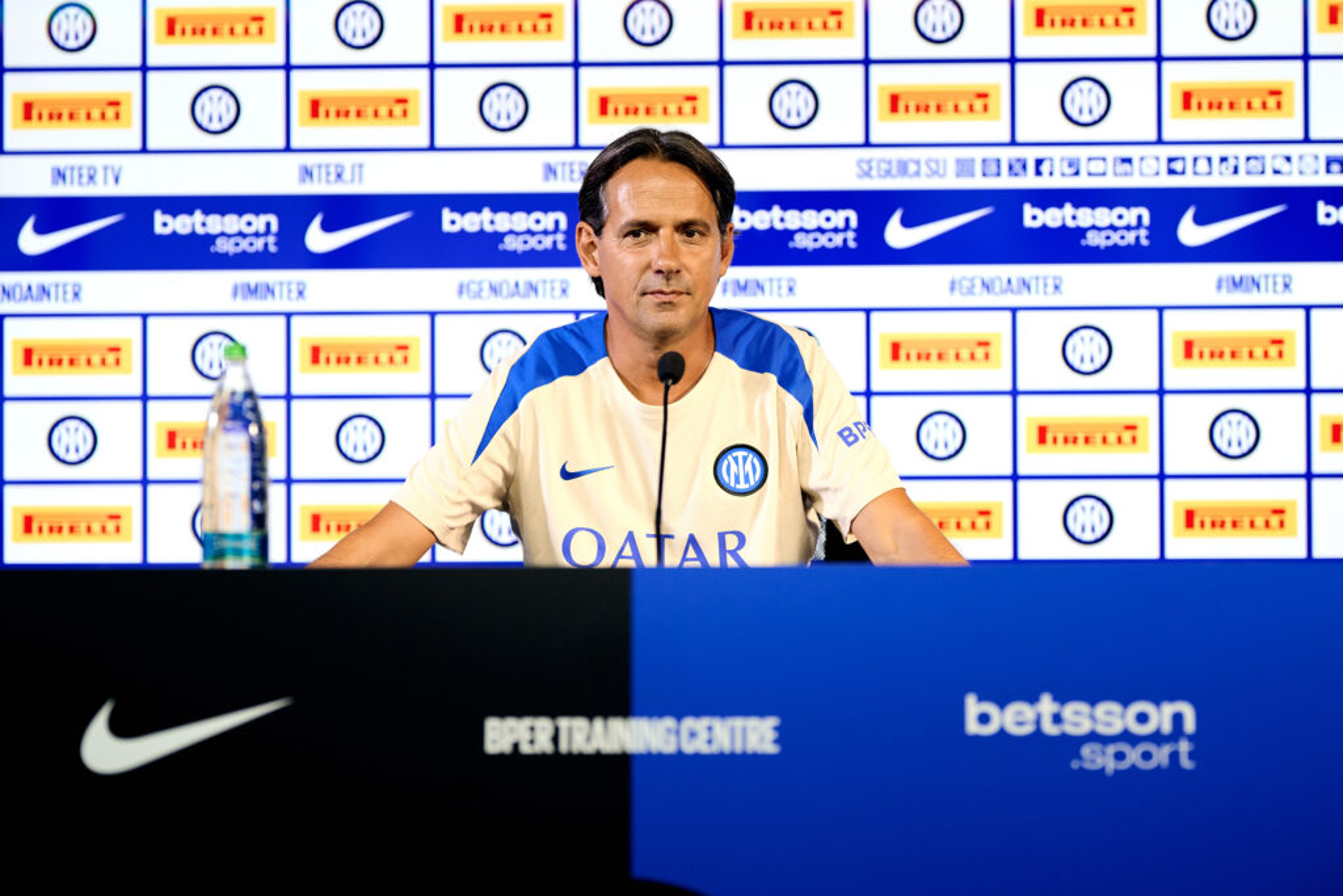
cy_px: 448
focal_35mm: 135
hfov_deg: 15.2
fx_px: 5037
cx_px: 672
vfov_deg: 10.2
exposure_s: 1/200
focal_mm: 135
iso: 800
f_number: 1.8
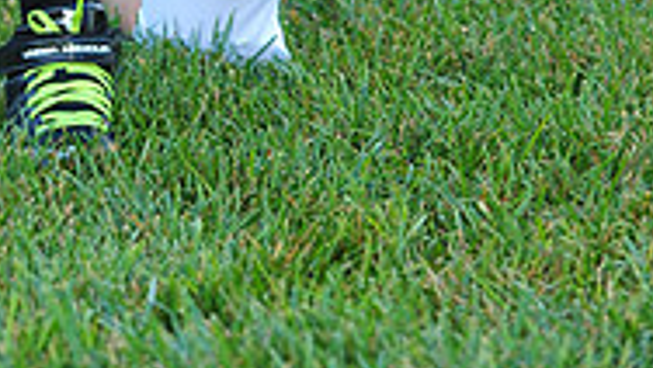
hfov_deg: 6.4
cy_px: -434
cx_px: 108
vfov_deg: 3.6
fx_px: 5873
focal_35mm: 339
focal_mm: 105
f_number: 4.5
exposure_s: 1/80
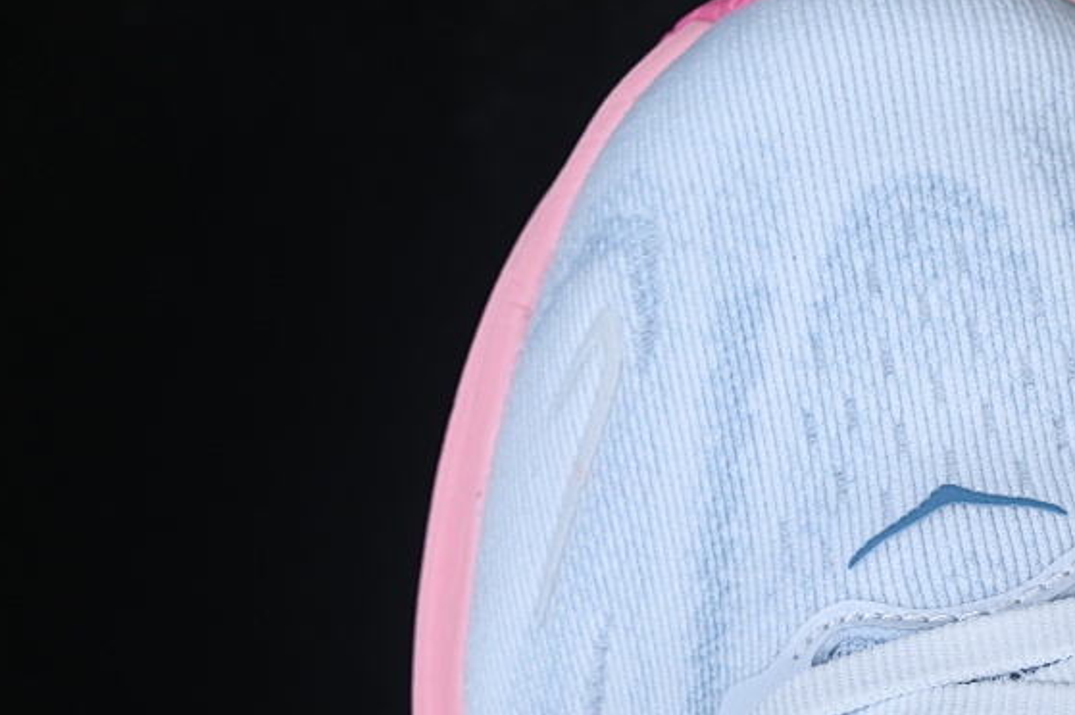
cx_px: 877
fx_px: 4327
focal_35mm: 145
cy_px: 594
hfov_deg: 14.1
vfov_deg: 9.4
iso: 160
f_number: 7.1
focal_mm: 50
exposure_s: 1/80
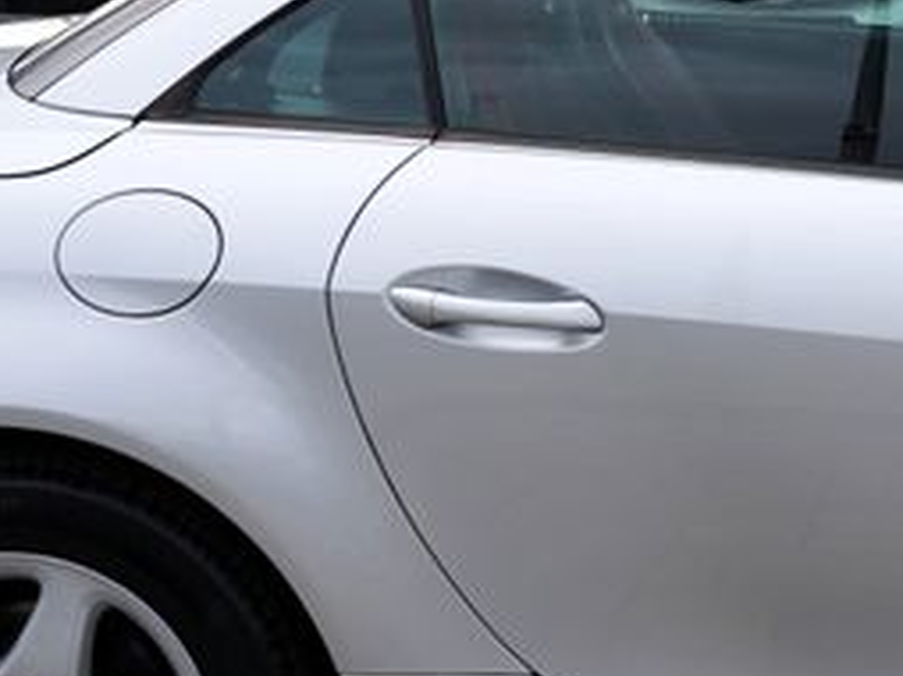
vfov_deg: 14.9
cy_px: -52
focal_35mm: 97
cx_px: 1063
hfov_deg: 19.2
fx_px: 2528
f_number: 5.6
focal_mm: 25
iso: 100
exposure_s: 1/125
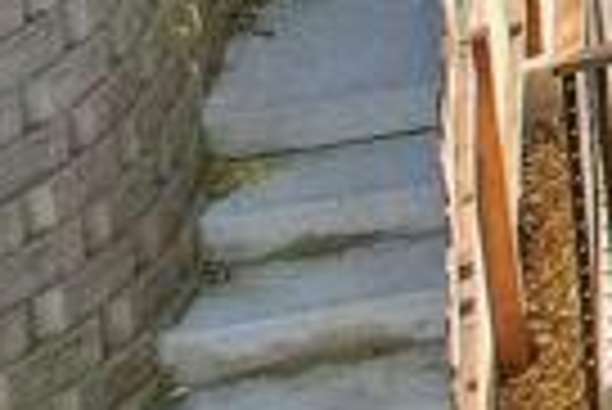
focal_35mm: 166
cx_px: 2030
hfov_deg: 9.0
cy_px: -912
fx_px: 2825
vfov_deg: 7.2
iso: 100
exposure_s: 1/2000
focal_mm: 8.4
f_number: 2.8
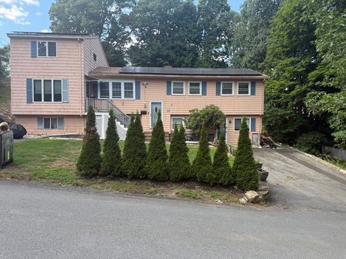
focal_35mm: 24
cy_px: 130
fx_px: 240
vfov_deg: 56.8
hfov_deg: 71.6
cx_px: 173
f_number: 1.78
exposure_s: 1/637
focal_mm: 6.76
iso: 100
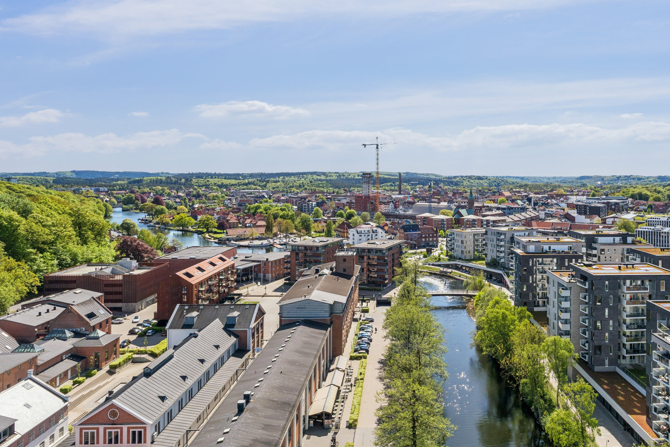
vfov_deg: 45.0
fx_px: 535
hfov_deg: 63.1
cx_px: 424
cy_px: 173
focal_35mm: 29
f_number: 8
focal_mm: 13
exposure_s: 1/500
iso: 200
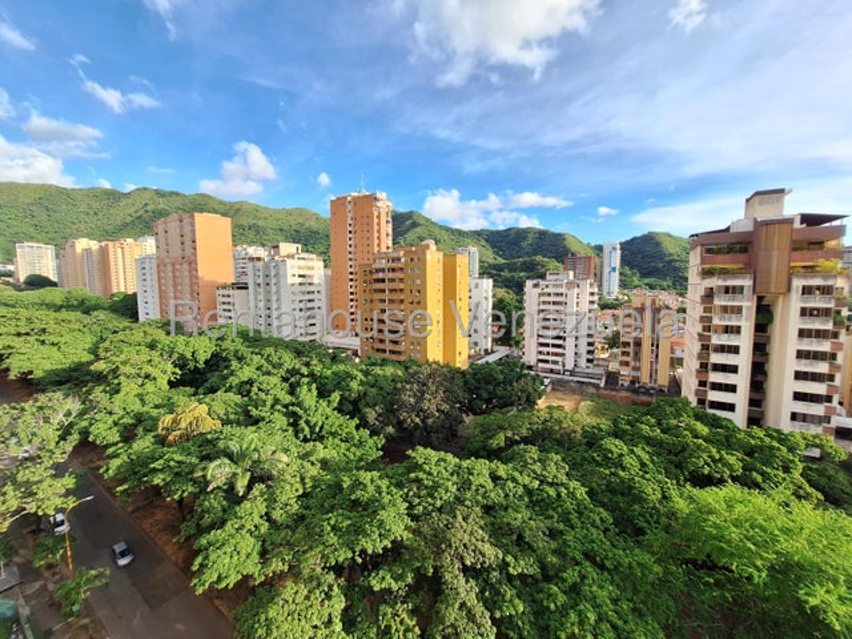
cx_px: 426
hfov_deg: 106.2
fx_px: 320
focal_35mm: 13
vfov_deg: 89.9
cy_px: 320
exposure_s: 1/808
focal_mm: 1.74
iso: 40
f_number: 2.2
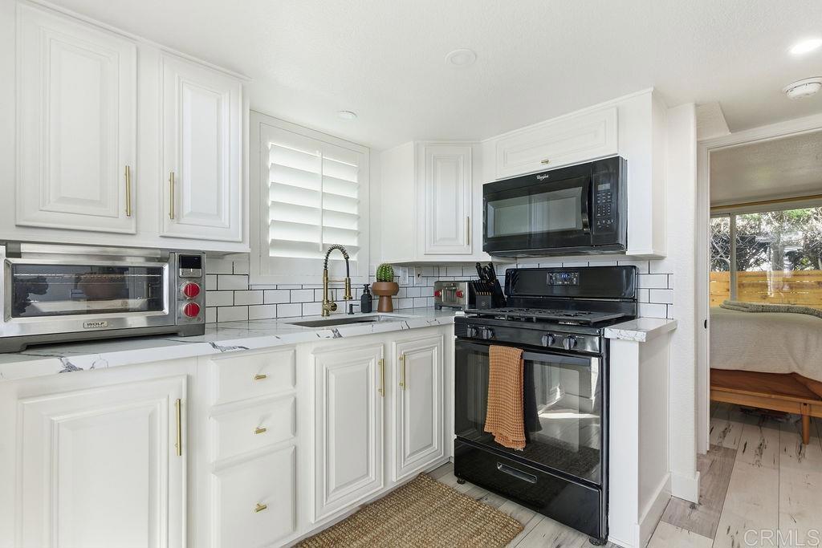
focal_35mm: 16
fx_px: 365
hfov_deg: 96.7
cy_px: 274
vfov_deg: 73.8
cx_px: 411
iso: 250
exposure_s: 1/320
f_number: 8
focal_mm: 16
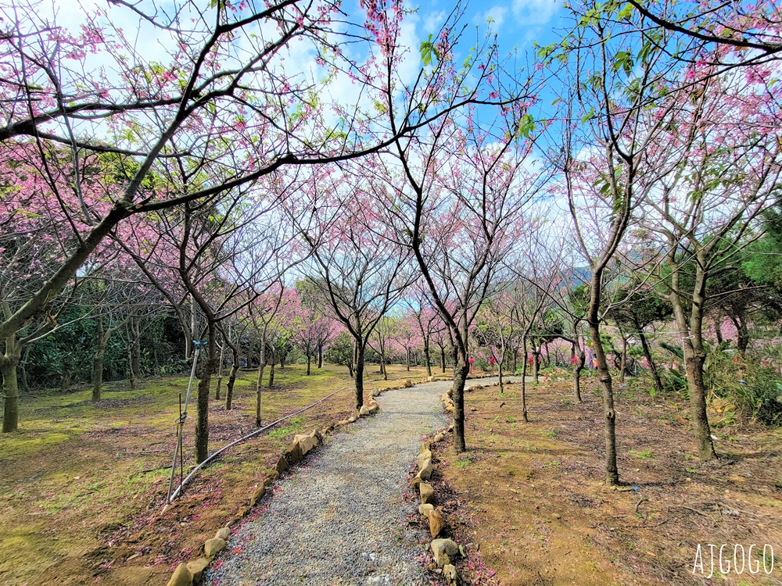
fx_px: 294
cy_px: 293
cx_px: 391
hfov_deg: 106.2
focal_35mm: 13
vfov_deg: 89.9
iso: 50
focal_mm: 2.2
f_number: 2.2
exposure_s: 1/889
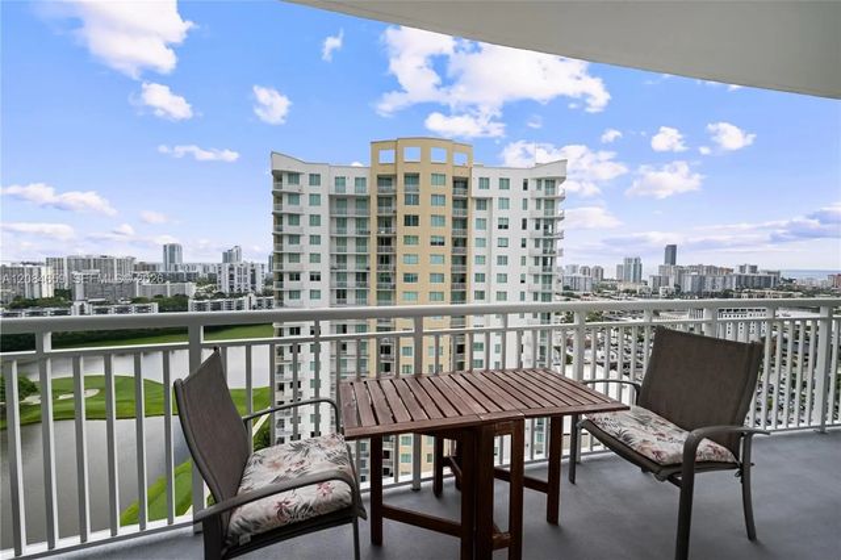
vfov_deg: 81.1
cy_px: 280
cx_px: 420
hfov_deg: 104.3
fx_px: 327
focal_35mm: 14
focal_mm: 14
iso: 320
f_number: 5.6
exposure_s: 1/640
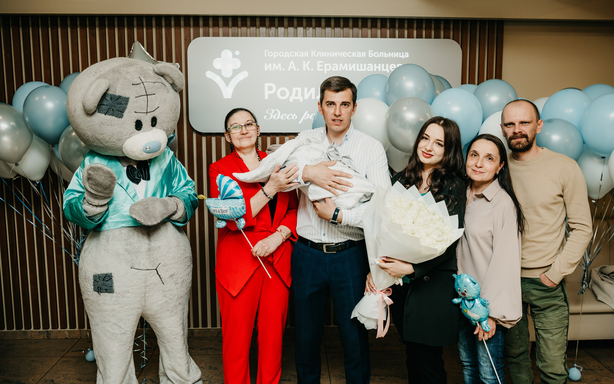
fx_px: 538
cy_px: 191
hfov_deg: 59.4
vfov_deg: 39.3
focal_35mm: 32
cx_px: 313
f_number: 4
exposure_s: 1/160
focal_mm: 30
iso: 200
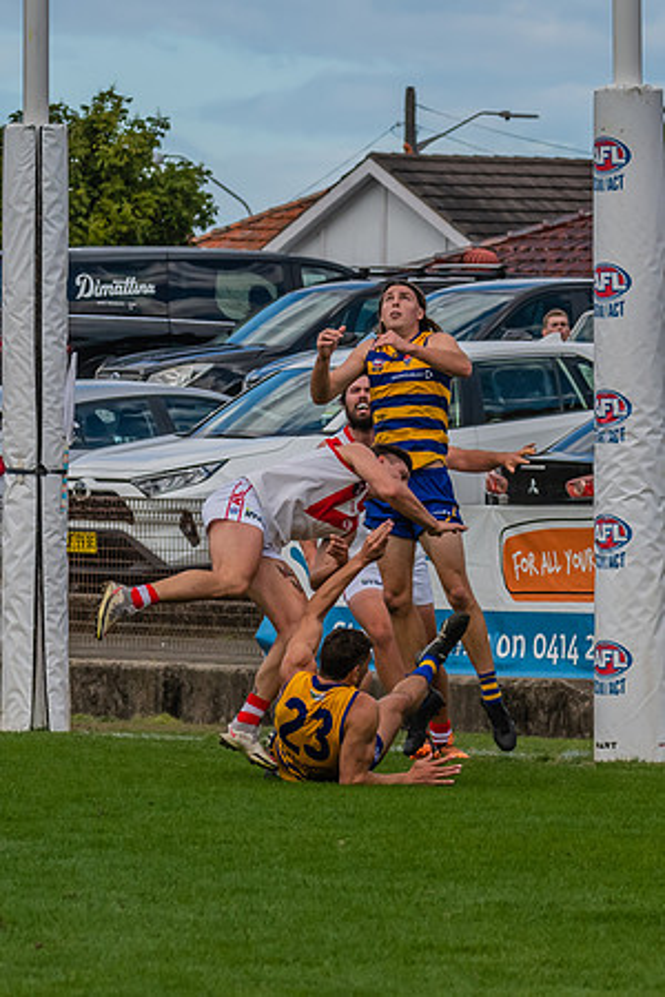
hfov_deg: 3.4
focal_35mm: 404
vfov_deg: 5.1
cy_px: 397
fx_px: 11195
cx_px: 285
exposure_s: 1/1600
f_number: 10
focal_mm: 170
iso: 800
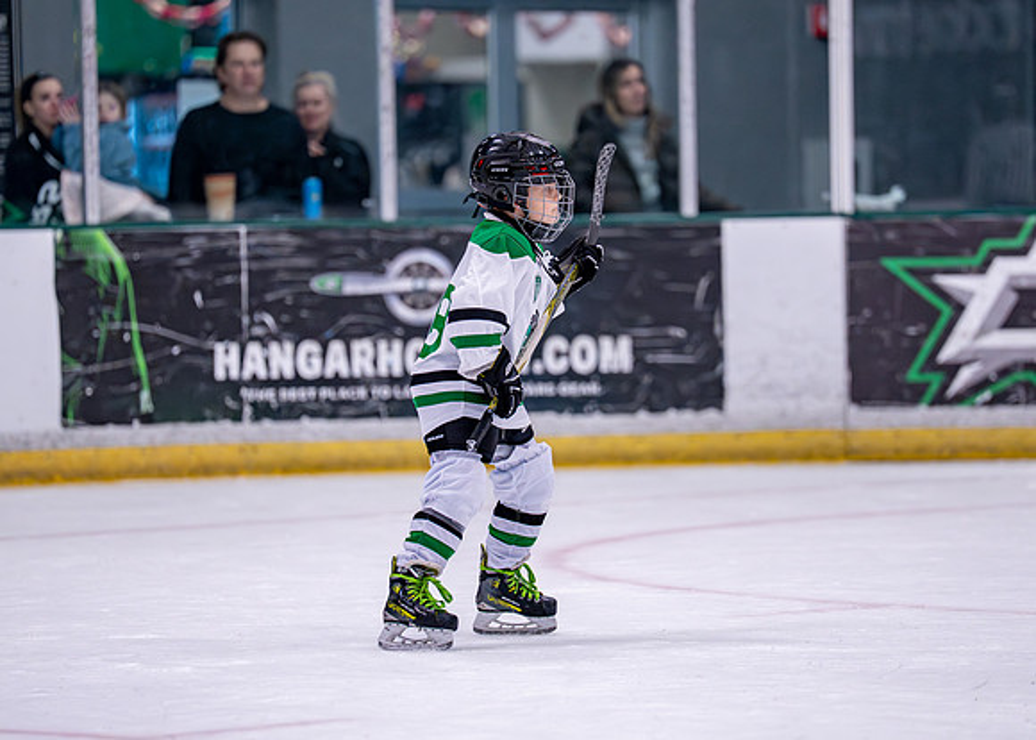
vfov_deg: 5.6
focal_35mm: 255
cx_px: 559
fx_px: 7515
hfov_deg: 7.9
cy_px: 345
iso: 2500
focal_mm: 180
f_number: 2.8
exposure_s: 1/1250
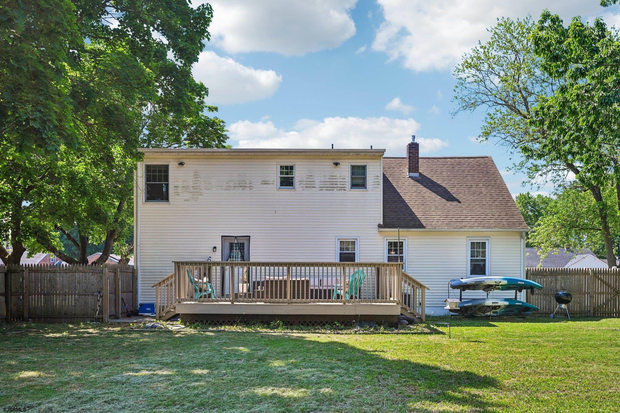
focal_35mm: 30
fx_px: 517
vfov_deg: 43.6
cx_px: 310
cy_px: 206
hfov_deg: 61.9
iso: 800
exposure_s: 1/640
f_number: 8
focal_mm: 30
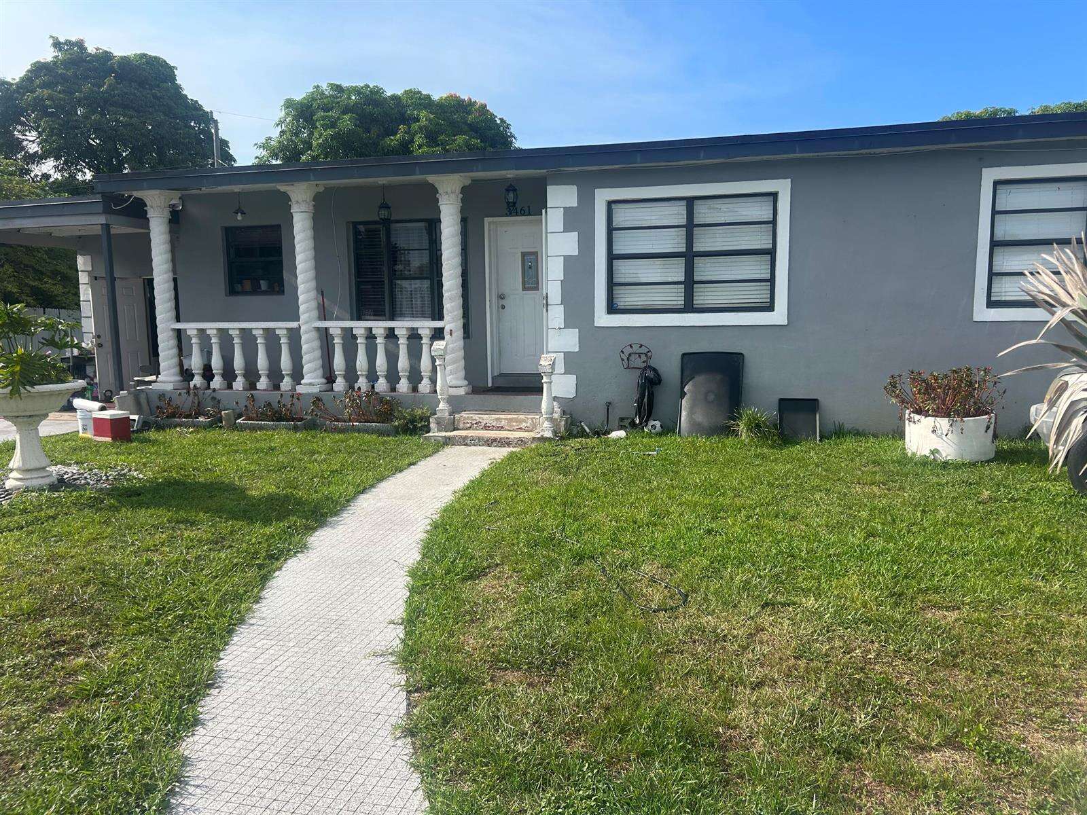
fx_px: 816
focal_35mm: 26
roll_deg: +0.4
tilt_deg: -7.0
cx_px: 544
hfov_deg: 67.3
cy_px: 408
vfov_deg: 53.1
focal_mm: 5.7
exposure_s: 1/2841
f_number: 1.5
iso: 50
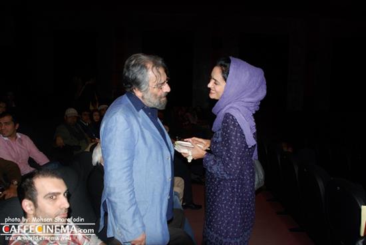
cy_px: 122
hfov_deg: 67.3
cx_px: 183
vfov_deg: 48.0
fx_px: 275
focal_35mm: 27
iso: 500
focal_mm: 18
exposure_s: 1/160
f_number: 4.5
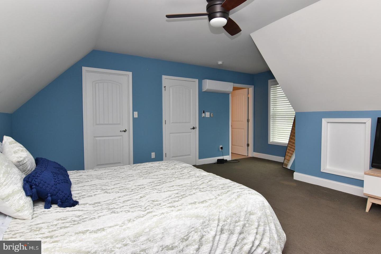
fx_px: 191
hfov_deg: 90.0
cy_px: 127
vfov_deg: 67.5
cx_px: 190
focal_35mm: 18
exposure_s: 1/100
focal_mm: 12
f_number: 8
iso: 800
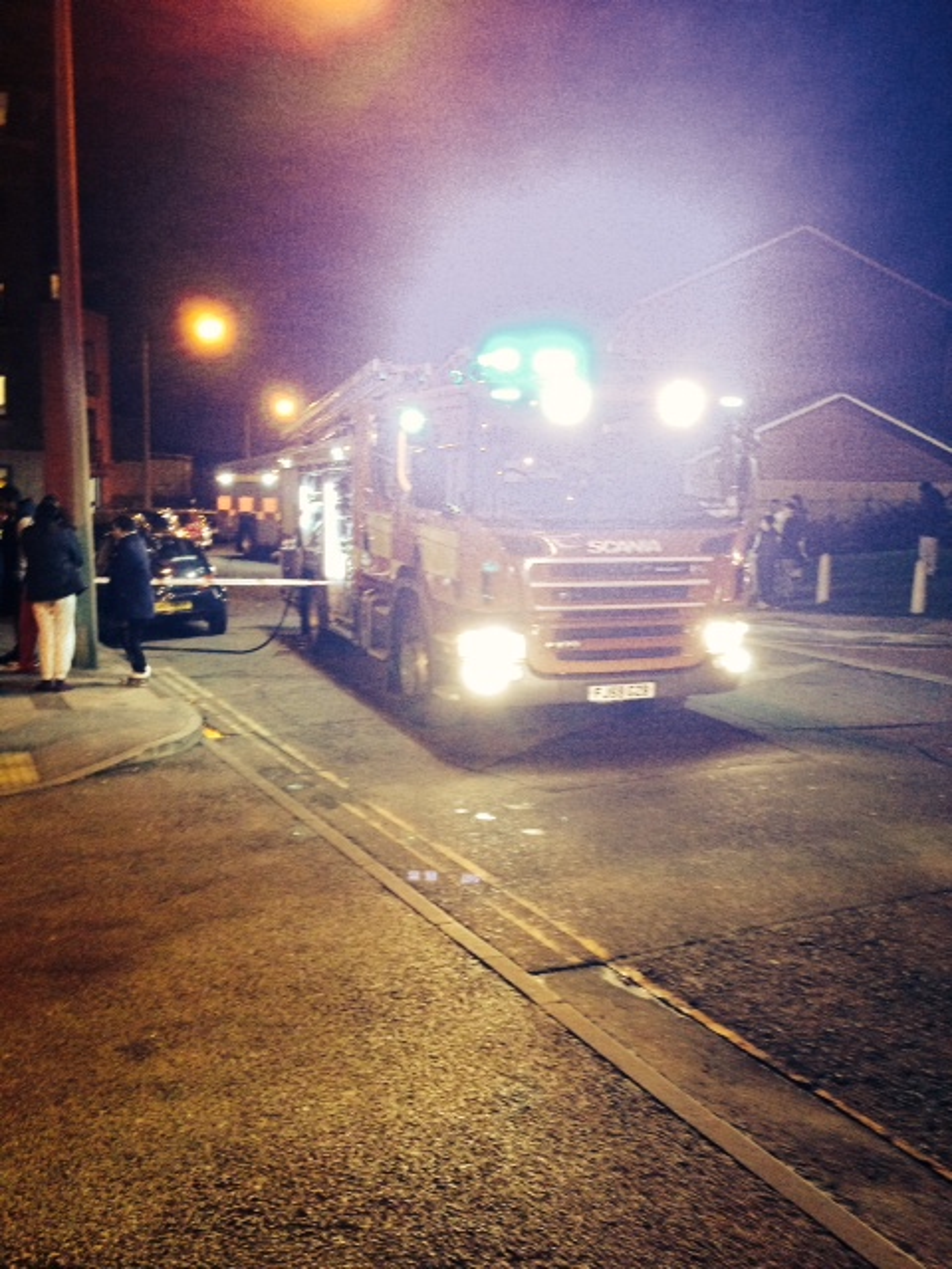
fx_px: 1210
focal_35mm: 33
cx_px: 476
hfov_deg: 42.9
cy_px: 634
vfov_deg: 55.4
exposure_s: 1/15
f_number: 2.4
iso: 500
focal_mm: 4.12
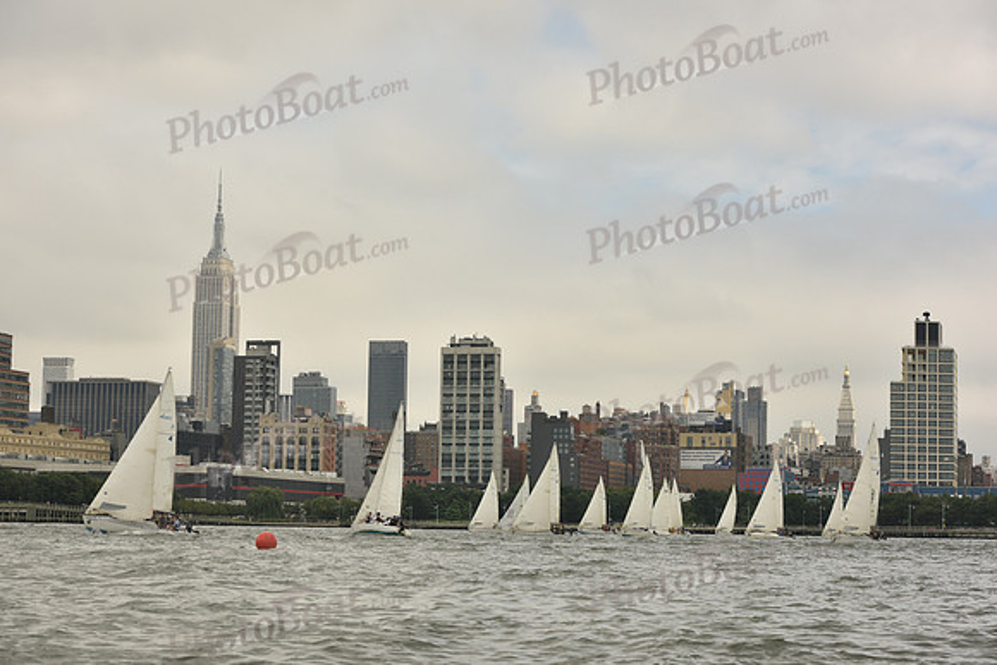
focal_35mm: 75
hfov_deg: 27.0
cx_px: 498
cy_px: 332
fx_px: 2077
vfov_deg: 18.2
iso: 320
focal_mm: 75
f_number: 8
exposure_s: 1/1250
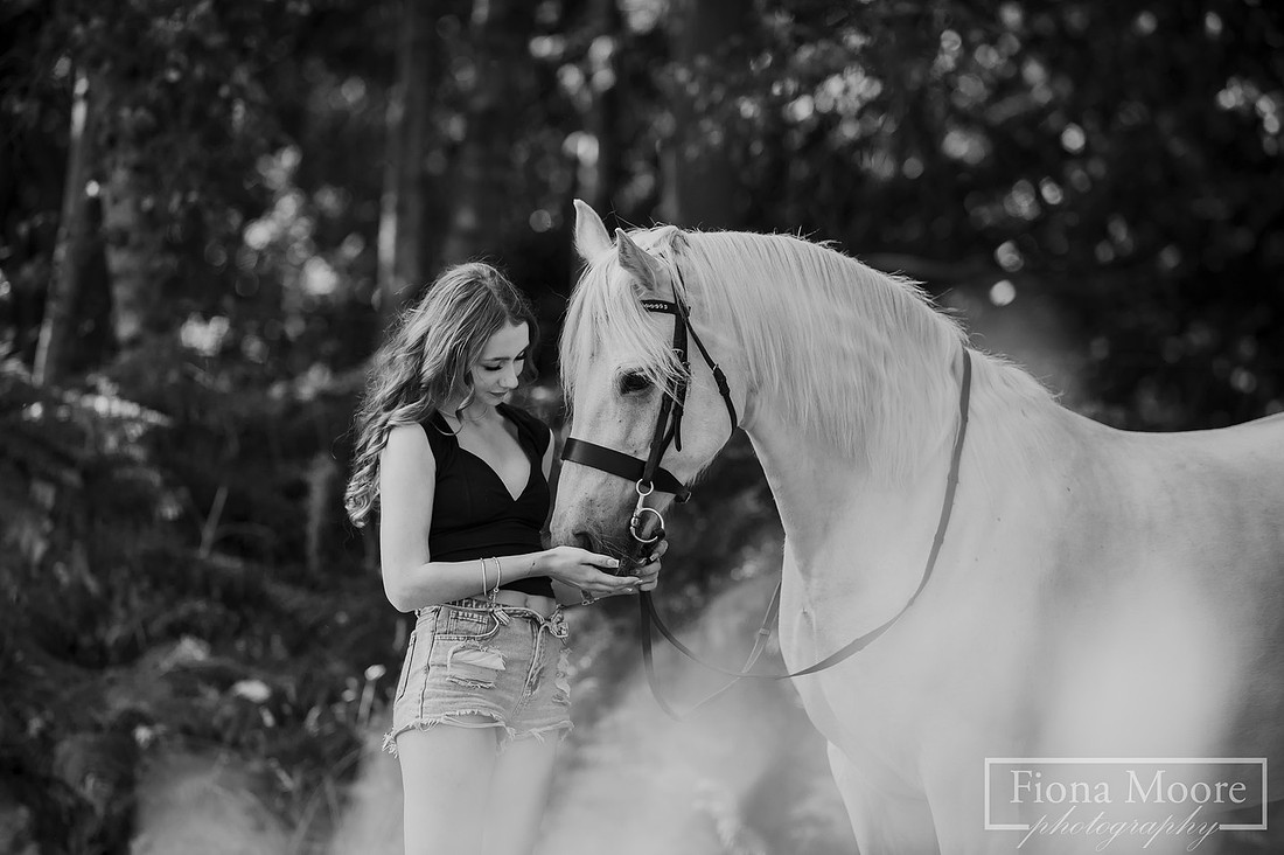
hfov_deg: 10.3
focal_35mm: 200
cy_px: 428
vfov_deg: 6.9
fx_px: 7129
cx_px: 642
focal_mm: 200
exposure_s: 1/1000
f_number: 3.5
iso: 280
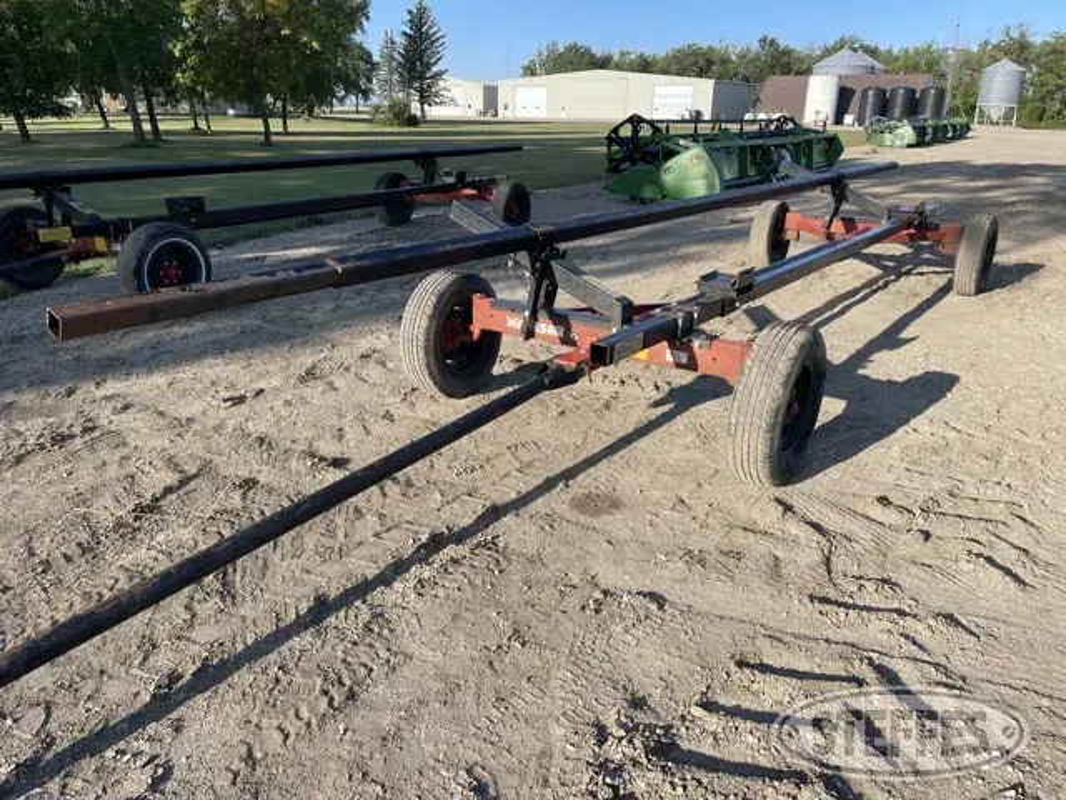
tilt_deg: -19.0
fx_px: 801
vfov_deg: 53.1
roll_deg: -1.1
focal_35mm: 26
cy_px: 400
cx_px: 533
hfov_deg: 67.3
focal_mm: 5.1
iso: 32
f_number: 1.6
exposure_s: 1/1715
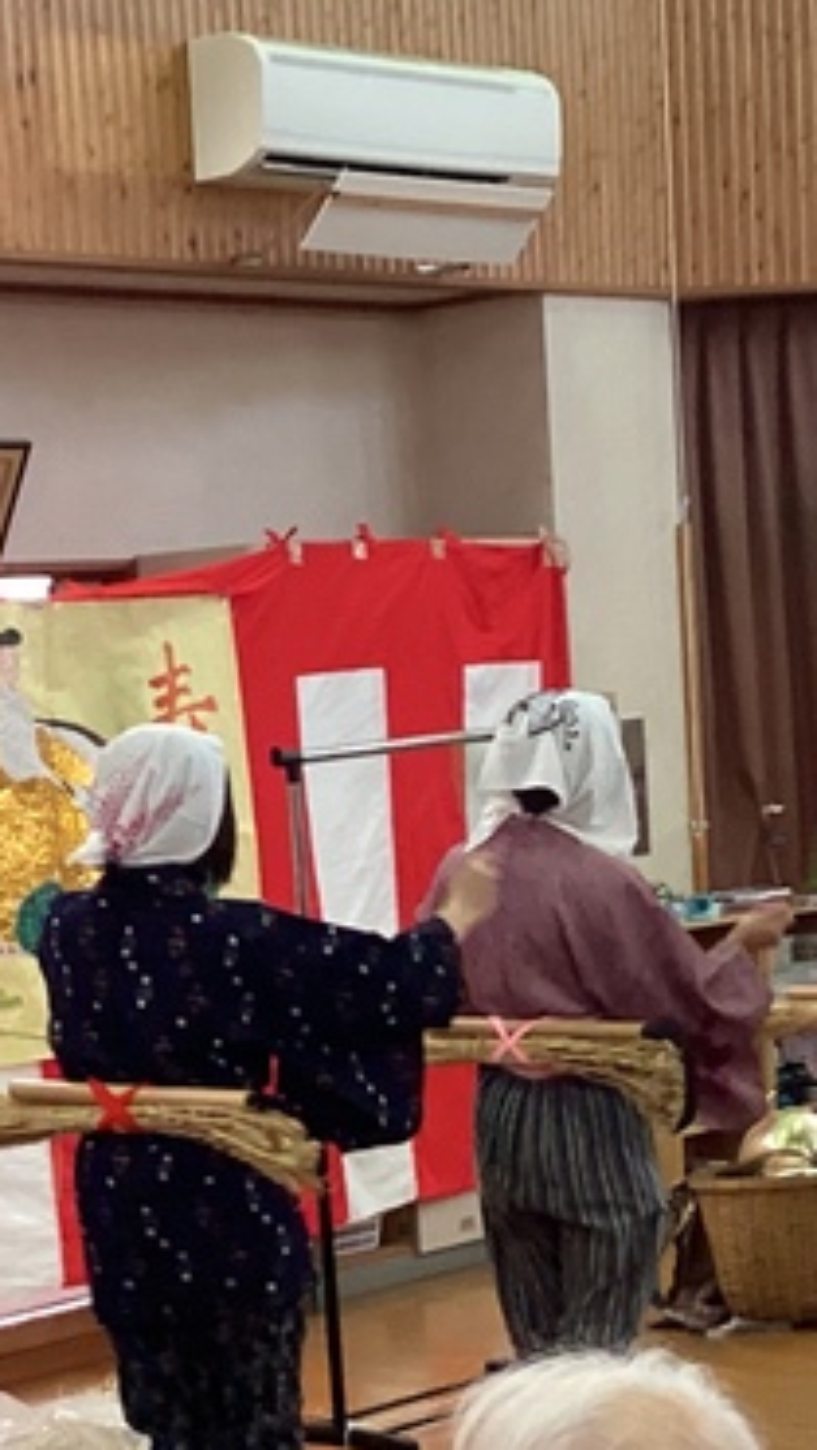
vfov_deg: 23.2
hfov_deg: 13.3
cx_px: 246
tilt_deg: -5.7
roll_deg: +2.4
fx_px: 3501
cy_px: 1090
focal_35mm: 91
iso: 250
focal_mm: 3.3
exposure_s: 1/60
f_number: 2.4
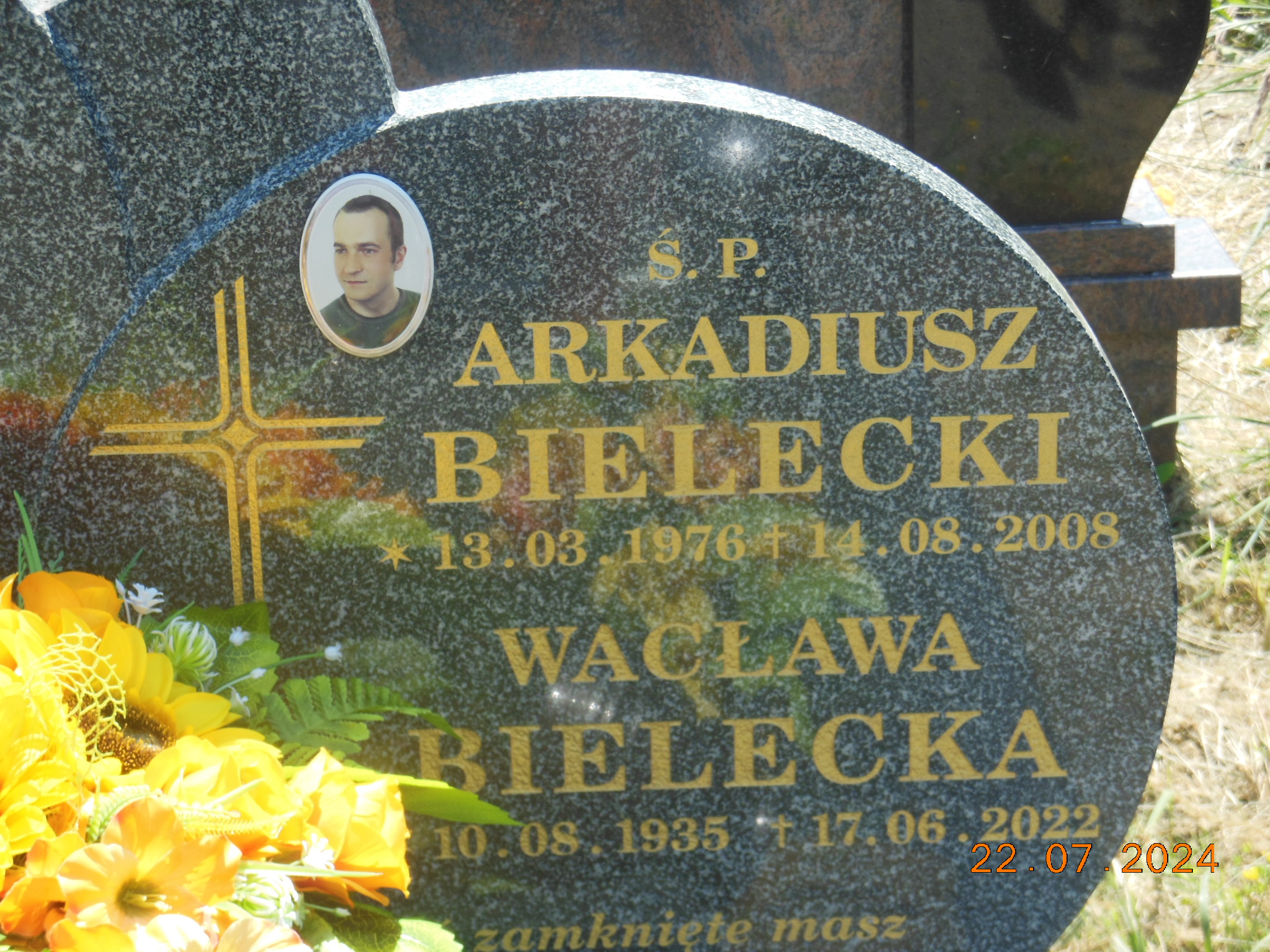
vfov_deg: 15.1
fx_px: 3595
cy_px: 476
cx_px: 635
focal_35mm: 98
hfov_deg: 20.0
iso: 125
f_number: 4.7
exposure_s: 1/250
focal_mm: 17.5
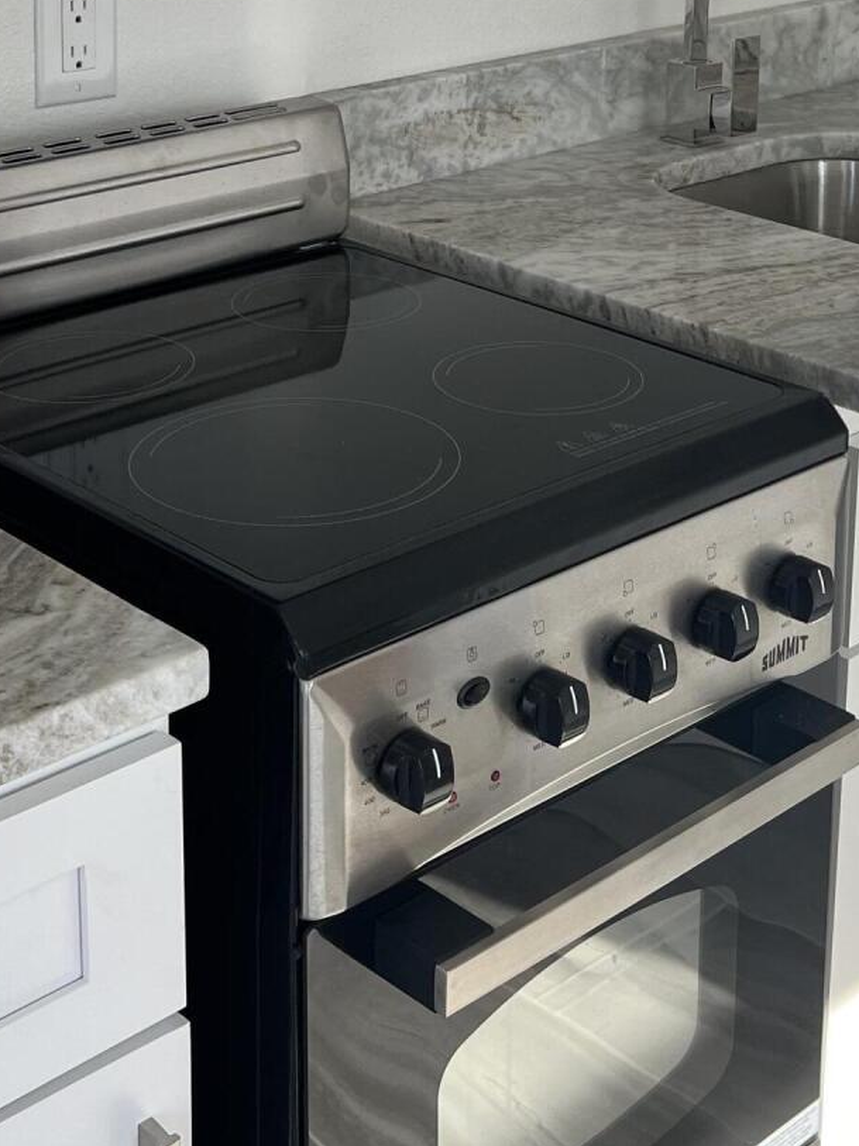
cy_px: 80
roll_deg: -0.8
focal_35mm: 64
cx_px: 477
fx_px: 2119
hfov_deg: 22.9
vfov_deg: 28.9
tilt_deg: -12.3
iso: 50
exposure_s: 1/302
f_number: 1.5
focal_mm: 5.7
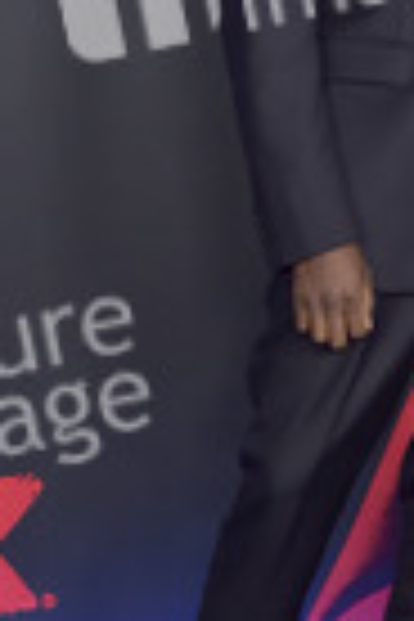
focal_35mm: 145
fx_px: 2501
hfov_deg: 9.4
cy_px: 180
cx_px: 412
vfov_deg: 14.1
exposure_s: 1/250
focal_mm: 50
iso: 2000
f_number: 6.3
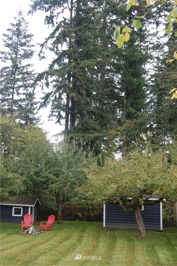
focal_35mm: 42
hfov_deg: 31.8
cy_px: 133
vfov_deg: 46.4
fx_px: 311
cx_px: 88
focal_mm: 28
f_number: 5.6
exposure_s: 1/125
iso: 250
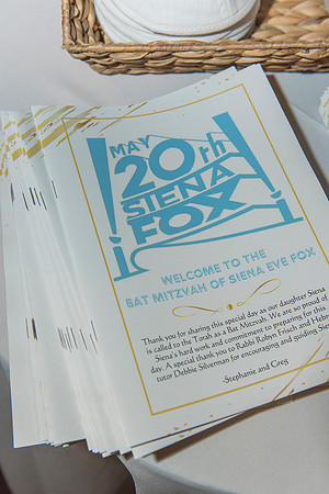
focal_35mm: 42
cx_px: 164
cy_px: 247
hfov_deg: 31.9
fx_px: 576
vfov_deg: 46.4
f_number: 4.5
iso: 1250
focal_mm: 42
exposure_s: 1/125
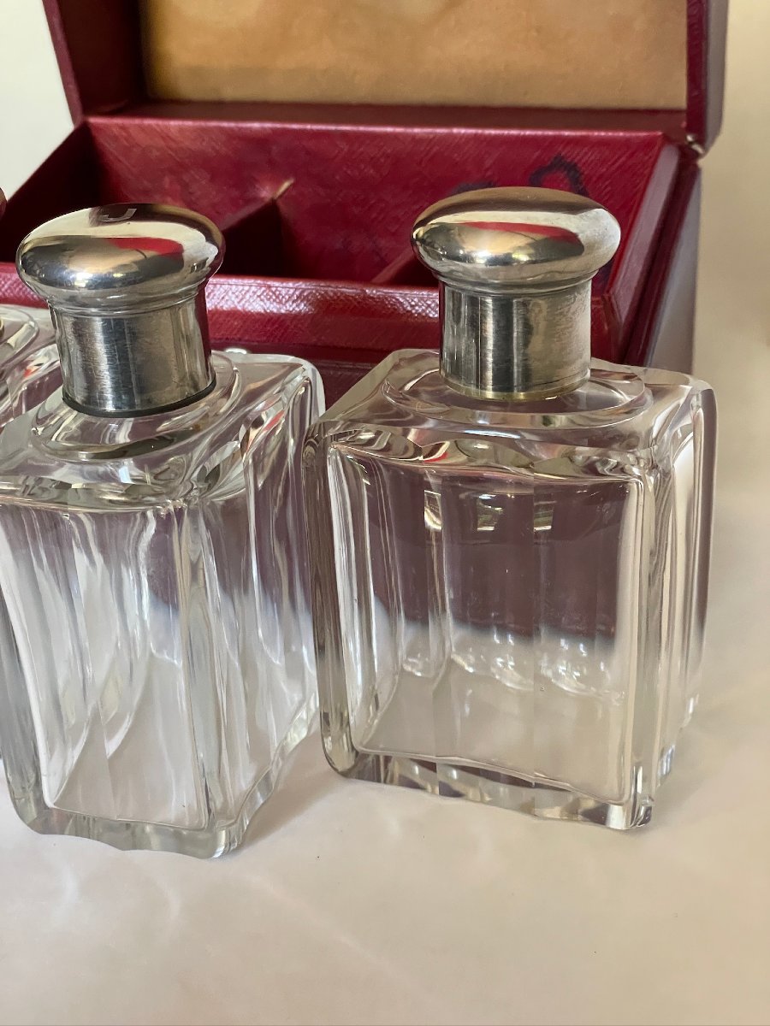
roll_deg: +3.2
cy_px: 513
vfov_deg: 36.8
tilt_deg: -26.4
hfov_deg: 28.0
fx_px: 1542
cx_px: 385
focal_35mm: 52
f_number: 2
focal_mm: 6
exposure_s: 1/60
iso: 500
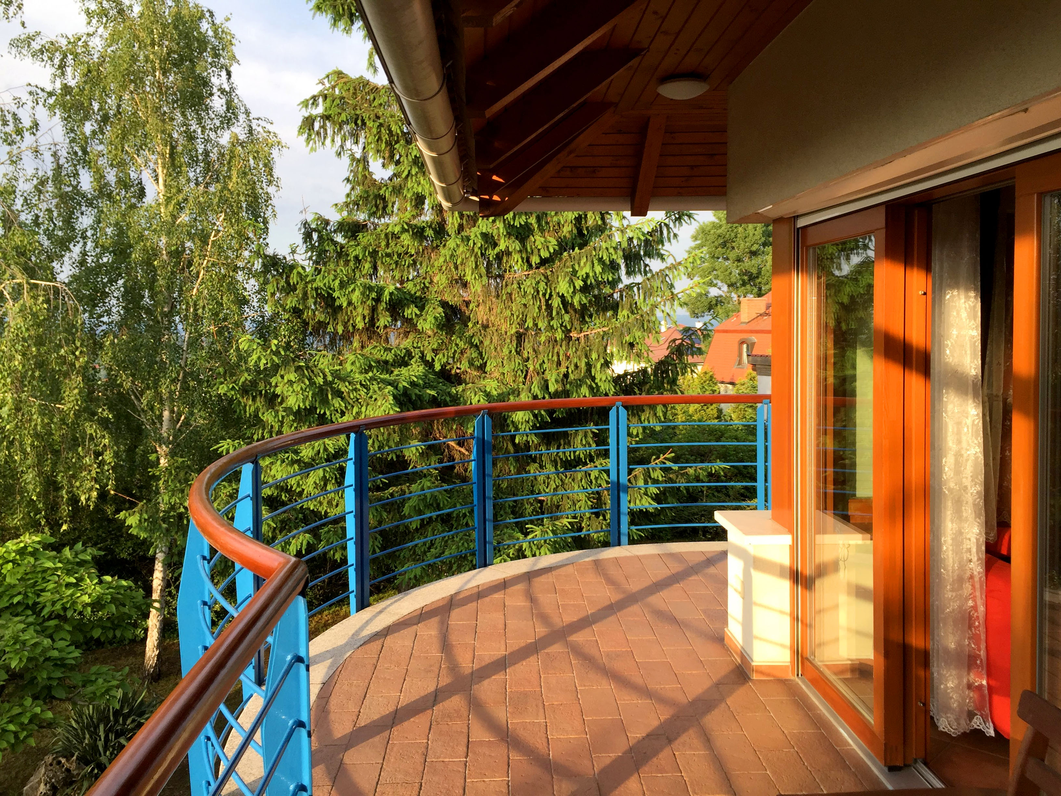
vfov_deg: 48.2
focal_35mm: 29
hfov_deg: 61.7
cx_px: 530
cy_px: 398
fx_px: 889
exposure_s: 1/286
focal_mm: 4.15
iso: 32
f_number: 2.2
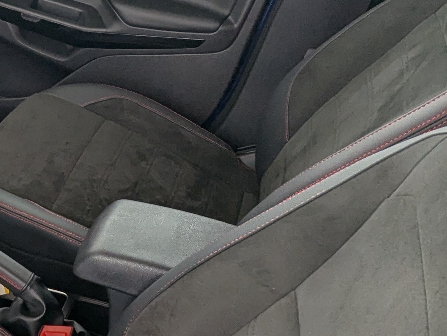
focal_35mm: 53
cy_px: 220
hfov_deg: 32.7
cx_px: -15
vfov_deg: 27.4
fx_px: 685
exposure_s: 1/46.8
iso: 67
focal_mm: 2.35
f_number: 2.2
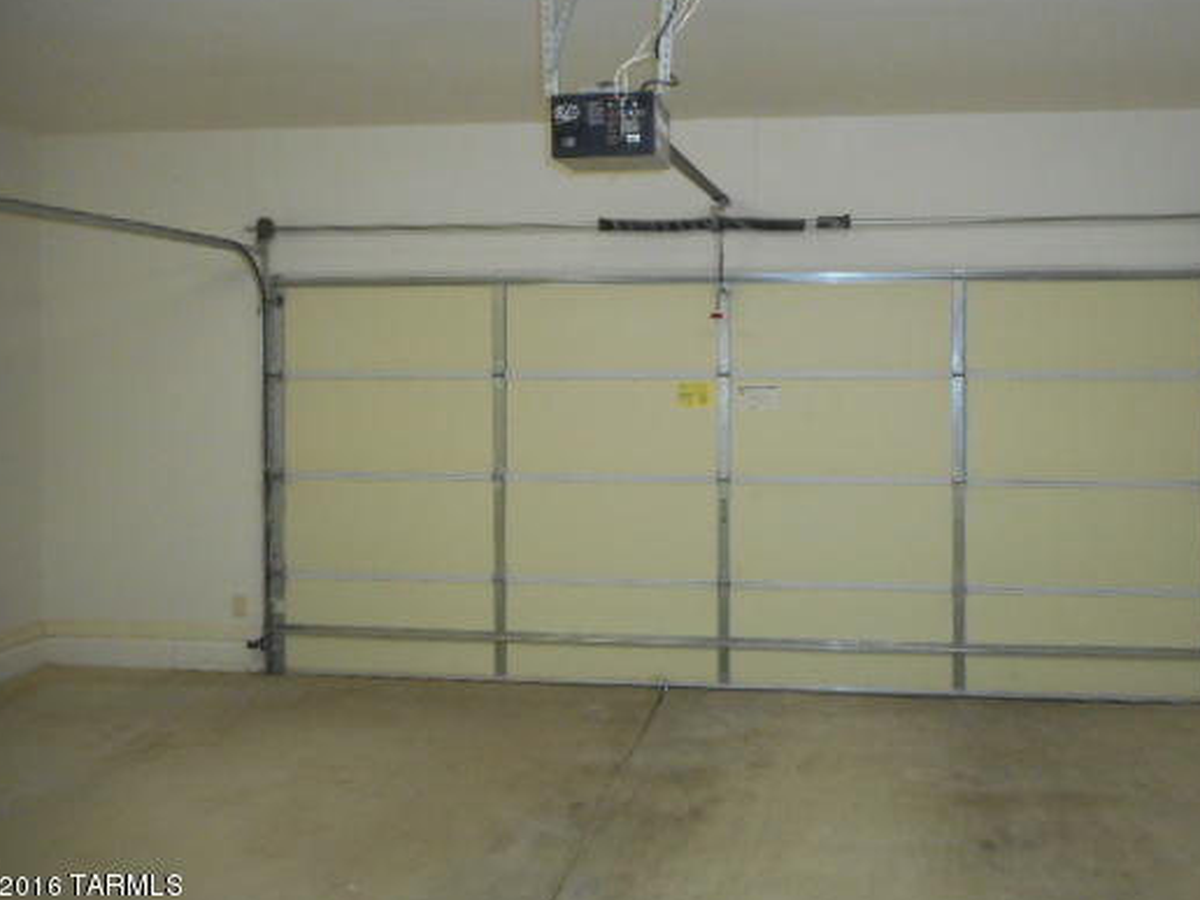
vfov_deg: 45.3
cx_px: 707
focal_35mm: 31
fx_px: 1075
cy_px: 374
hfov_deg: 58.0
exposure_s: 1/25
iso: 360
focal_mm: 4.5
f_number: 3.7
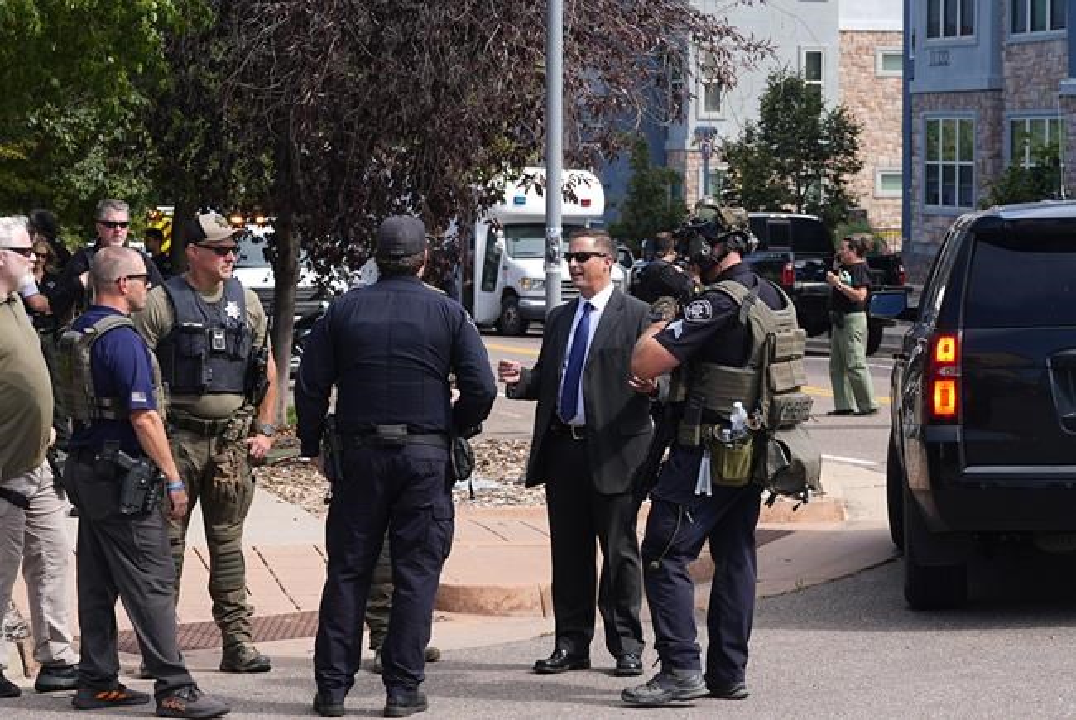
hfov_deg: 19.4
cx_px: 538
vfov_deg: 13.1
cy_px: 360
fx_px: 3142
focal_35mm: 105
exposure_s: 1/320
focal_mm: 70
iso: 200
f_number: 6.3
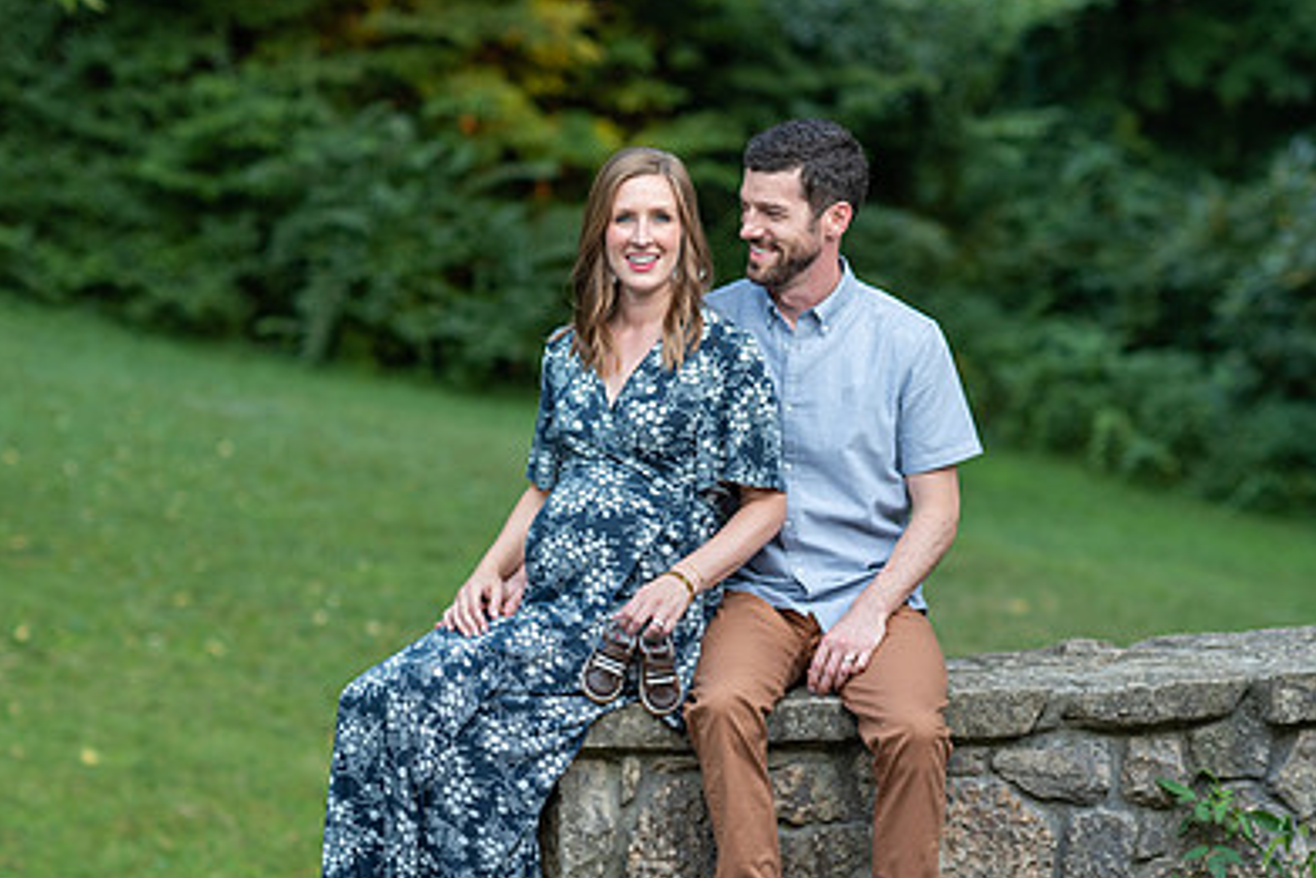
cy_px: 523
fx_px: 4607
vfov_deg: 10.9
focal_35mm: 126
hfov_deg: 16.3
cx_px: 677
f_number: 2.5
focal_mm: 85
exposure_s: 1/250
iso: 250
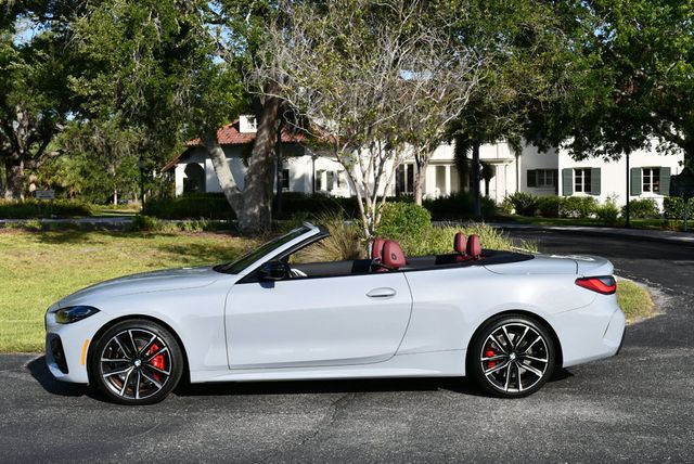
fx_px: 926
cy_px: 232
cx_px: 347
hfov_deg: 41.1
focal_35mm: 48
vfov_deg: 28.1
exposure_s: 1/250
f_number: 8
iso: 110
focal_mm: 24
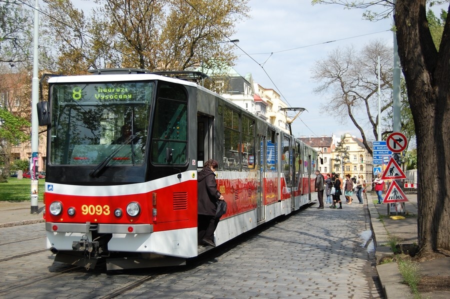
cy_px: 150
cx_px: 225
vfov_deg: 26.4
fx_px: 637
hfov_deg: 38.9
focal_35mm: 51
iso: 220
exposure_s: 1/1000
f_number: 4.5
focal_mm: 34
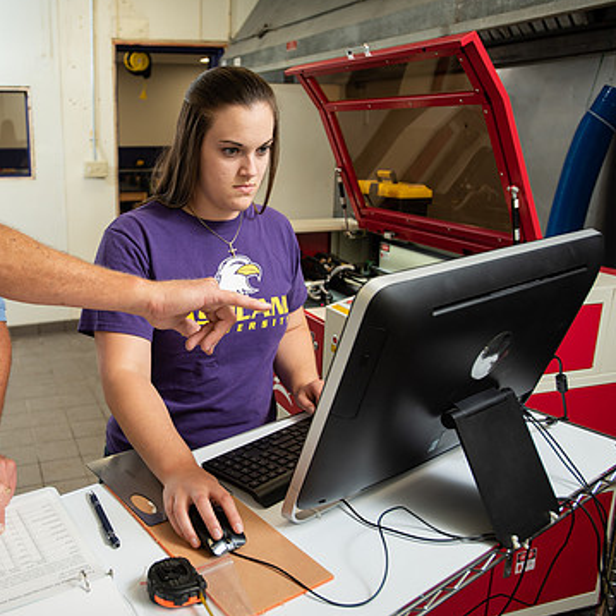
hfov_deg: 48.4
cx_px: 180
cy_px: 293
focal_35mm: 33
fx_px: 664
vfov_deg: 49.7
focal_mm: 24
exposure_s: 1/200
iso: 400
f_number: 4
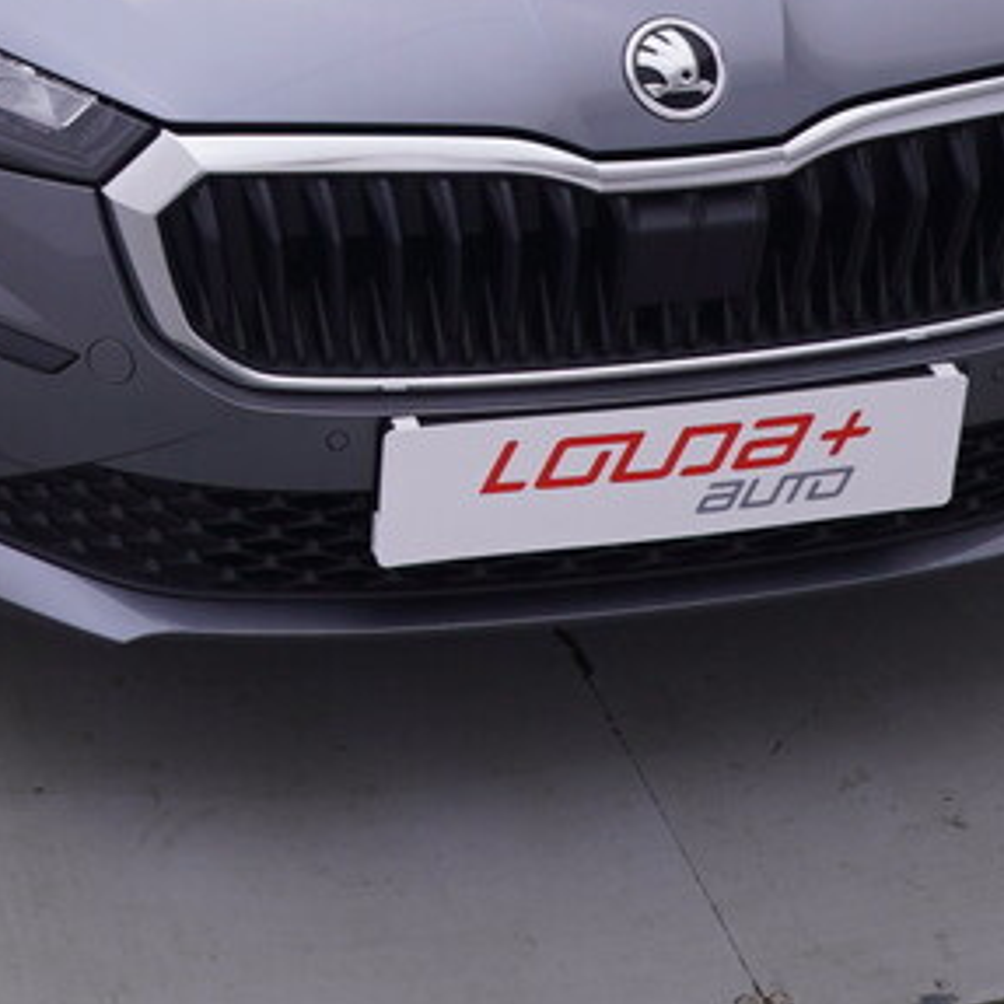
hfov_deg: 17.5
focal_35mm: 96
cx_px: -101
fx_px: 3155
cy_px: -497
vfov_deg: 16.5
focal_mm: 15
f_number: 5
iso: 200
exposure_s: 1/80
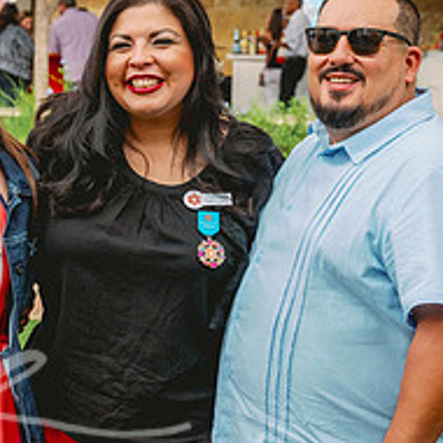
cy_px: 219
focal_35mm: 135
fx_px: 1955
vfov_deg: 12.9
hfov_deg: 12.6
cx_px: -89
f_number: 5.6
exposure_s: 1/640
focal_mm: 52
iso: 1000
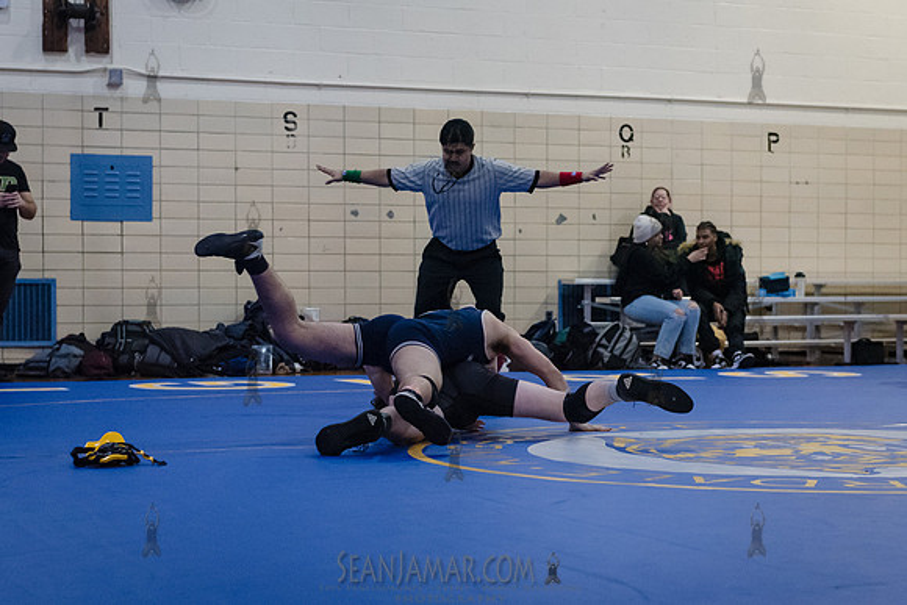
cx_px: 459
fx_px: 1859
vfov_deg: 18.5
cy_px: 333
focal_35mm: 74
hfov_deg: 27.4
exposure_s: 1/400
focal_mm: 62
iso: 8000
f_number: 3.2
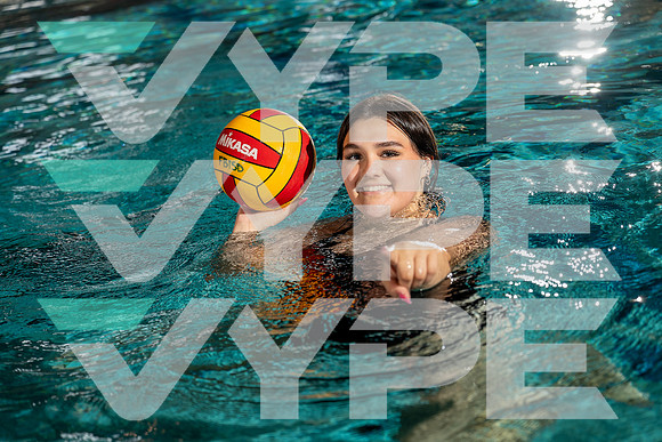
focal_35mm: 70
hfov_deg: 28.8
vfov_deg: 19.5
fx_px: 1287
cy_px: 221
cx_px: 331
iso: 100
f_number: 4
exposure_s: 1/250
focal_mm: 70
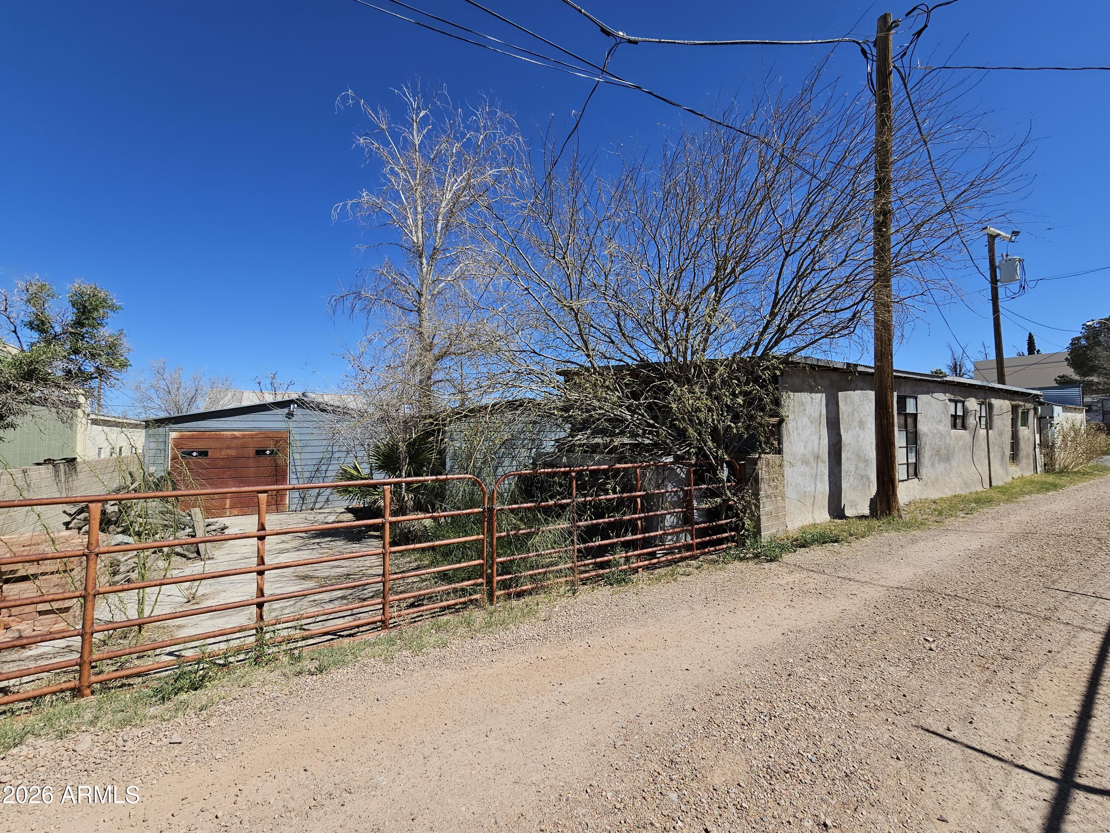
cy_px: 416
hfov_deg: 106.2
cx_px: 555
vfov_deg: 89.9
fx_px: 417
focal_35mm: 13
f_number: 2.2
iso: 50
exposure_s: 1/3009
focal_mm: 2.2
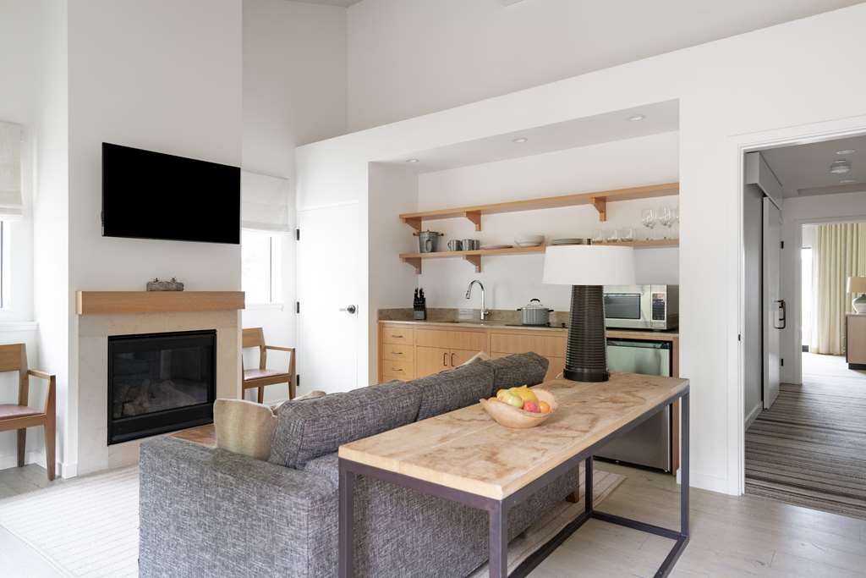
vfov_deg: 57.2
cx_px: 433
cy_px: 289
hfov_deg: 78.6
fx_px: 529
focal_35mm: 22
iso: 400
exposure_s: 1/320
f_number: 4
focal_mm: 22
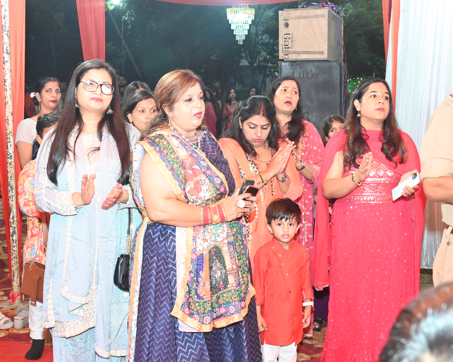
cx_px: 261
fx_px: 684
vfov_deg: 29.7
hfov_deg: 36.6
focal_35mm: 51
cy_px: 180
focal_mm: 30
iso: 6400
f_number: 7.1
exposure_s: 1/125
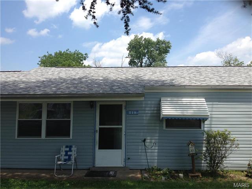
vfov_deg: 40.7
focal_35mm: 35
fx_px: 255
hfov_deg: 52.6
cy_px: 94
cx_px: 126
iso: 50
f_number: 2.4
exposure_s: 1/1227
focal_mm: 4.28
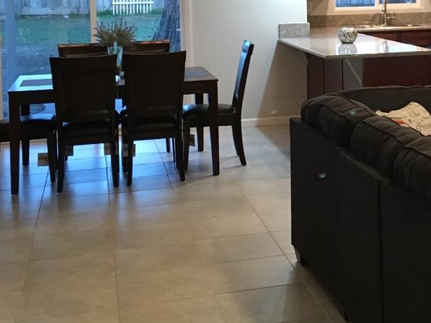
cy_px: 3
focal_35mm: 67
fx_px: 834
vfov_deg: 21.2
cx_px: 377
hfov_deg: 28.0
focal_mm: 4.15
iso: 160
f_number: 2.2
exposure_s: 1/30
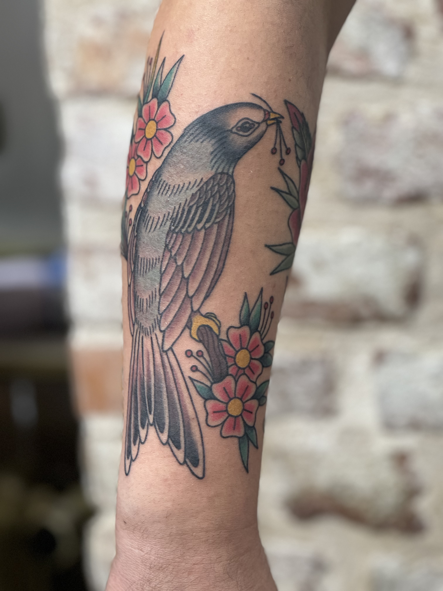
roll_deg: +3.5
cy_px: 296
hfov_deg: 19.1
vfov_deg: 25.3
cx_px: 222
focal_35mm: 77
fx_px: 1314
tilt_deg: -9.9
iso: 320
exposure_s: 1/50
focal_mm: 9
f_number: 2.8
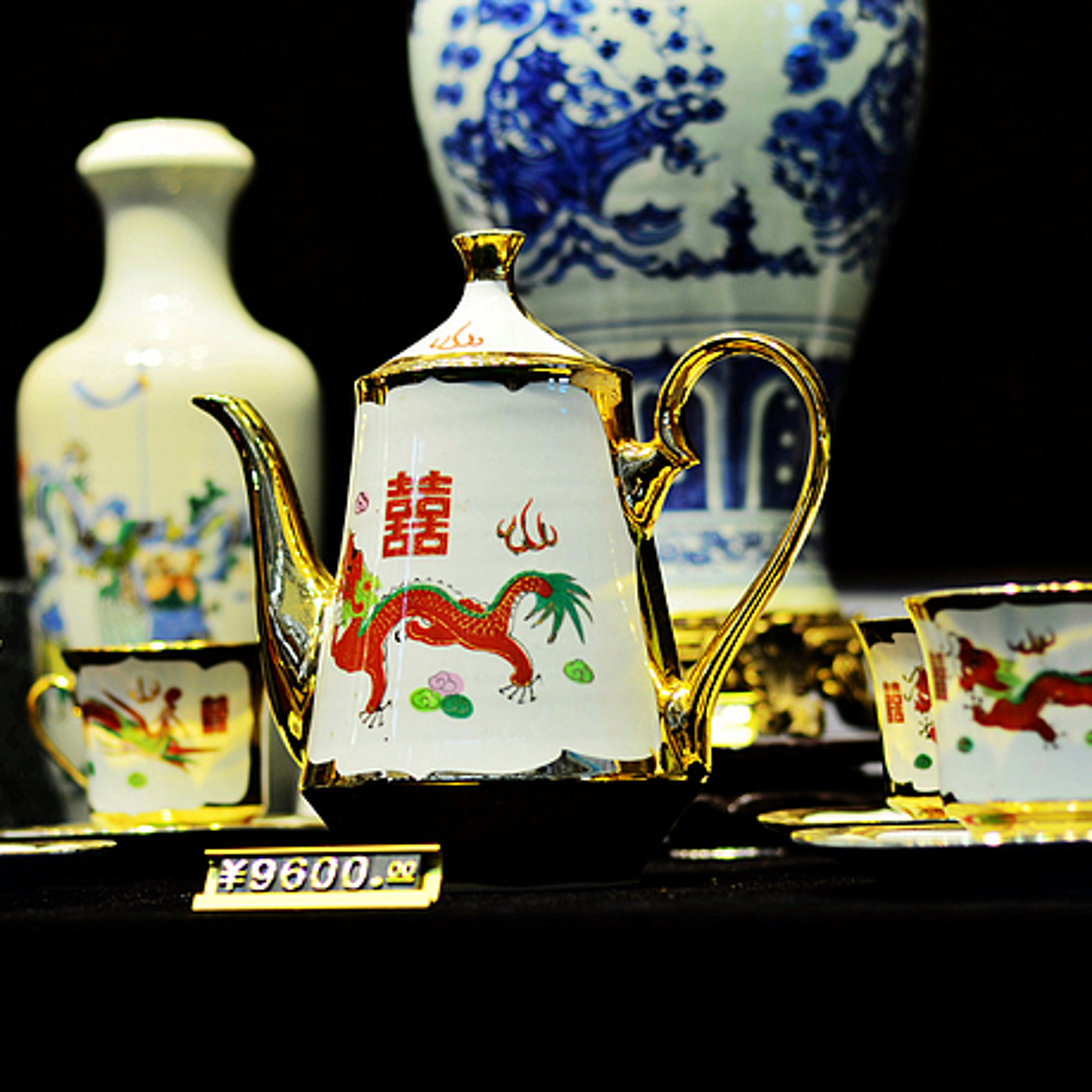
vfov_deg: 17.9
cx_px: 478
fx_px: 3462
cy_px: 548
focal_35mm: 97
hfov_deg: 17.9
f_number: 2.2
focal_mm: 50
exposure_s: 1/30
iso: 100
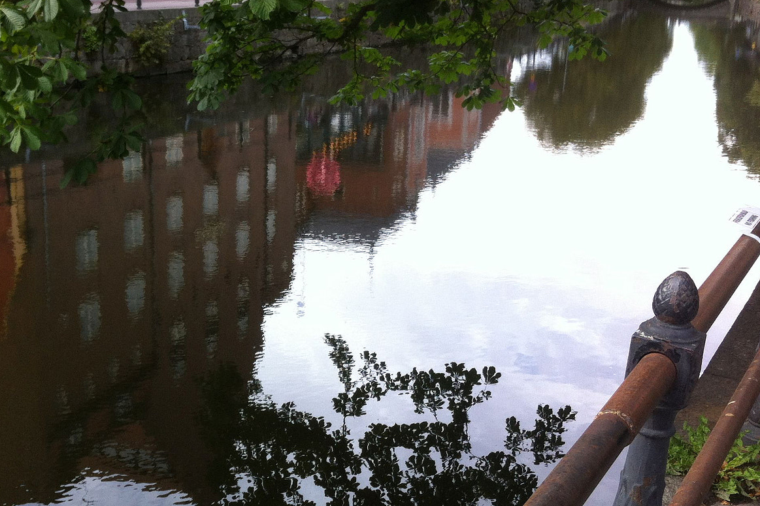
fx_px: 1055
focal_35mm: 50
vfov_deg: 27.0
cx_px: 261
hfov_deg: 39.2
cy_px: 263
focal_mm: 3.85
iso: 80
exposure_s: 1/120
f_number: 2.8
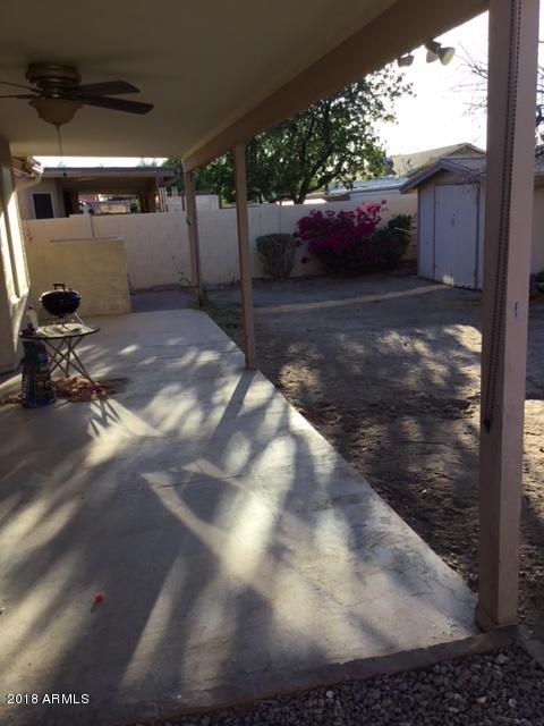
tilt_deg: -14.8
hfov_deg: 45.4
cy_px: 363
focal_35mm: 31
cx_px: 272
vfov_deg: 58.4
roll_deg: +4.7
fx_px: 650
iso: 25
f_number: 2.4
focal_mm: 3.3
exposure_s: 1/384
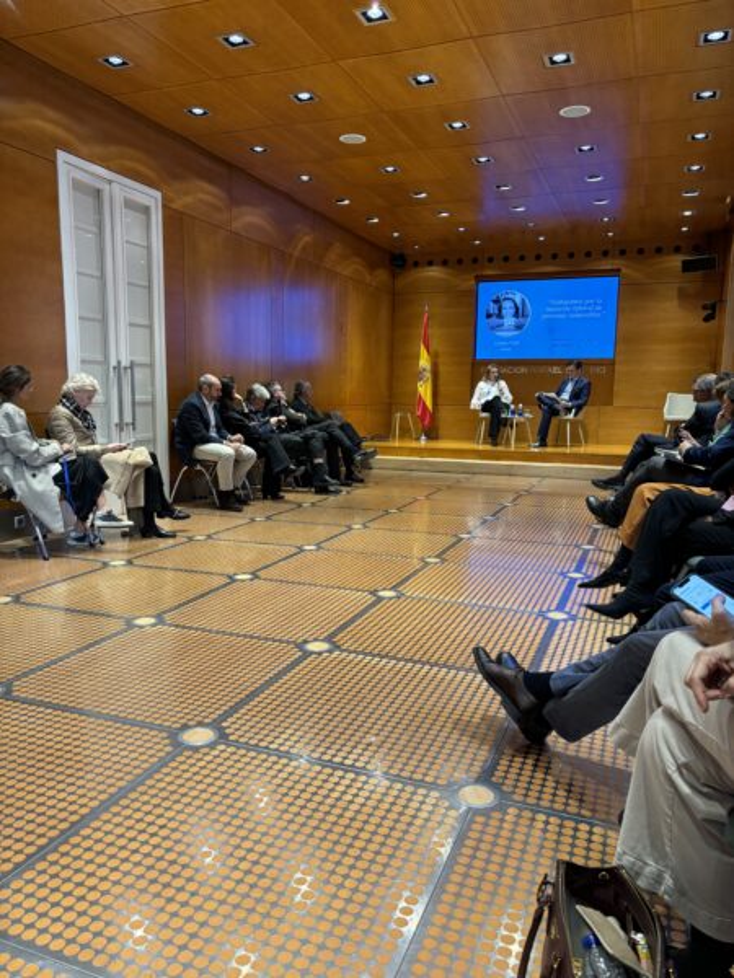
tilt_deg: -8.6
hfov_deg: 53.1
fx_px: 735
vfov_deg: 67.3
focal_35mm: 26
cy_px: 489
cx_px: 367
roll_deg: -2.0
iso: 160
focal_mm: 5.96
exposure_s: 1/50
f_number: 1.6
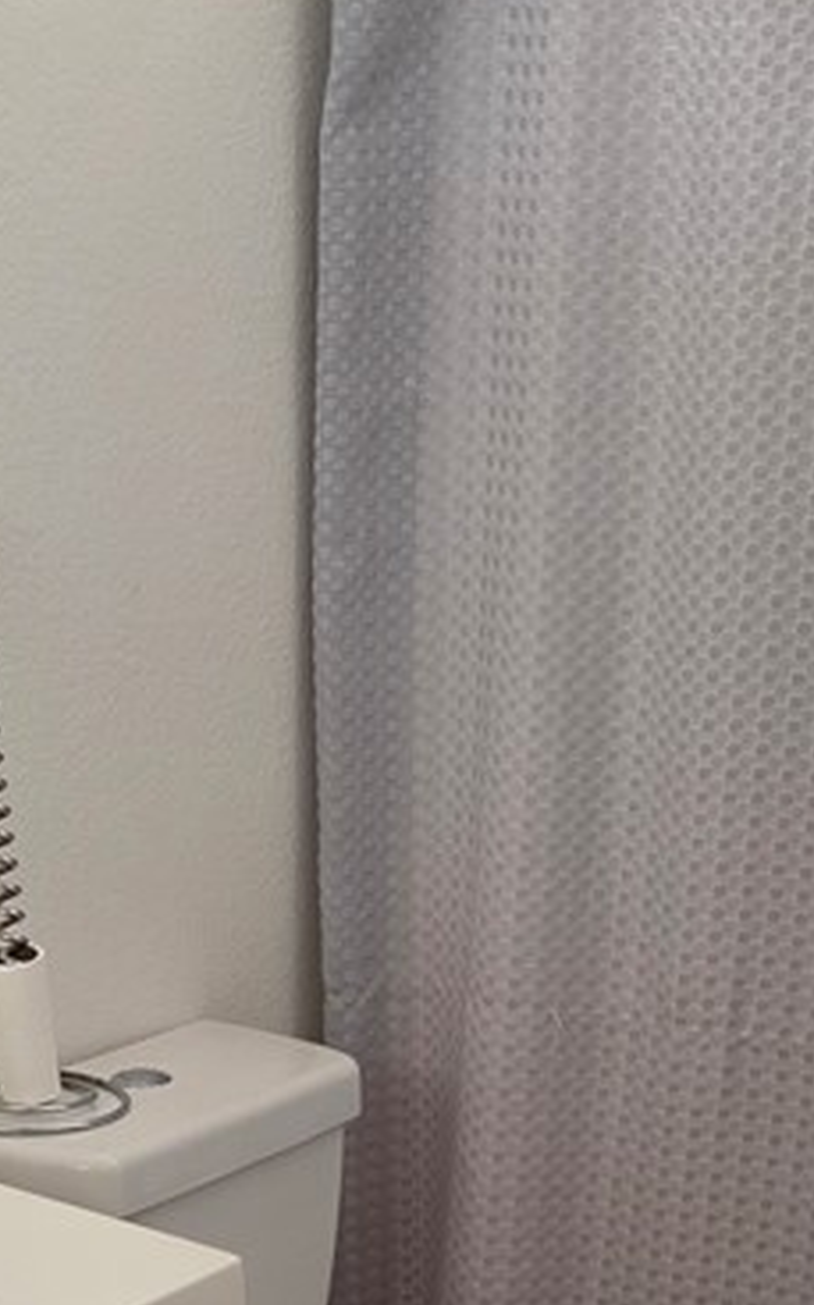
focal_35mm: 68
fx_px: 2416
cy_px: 1259
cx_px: 430
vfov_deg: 28.6
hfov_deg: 19.1
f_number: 1.8
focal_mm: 5.4
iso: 1000
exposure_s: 1/120
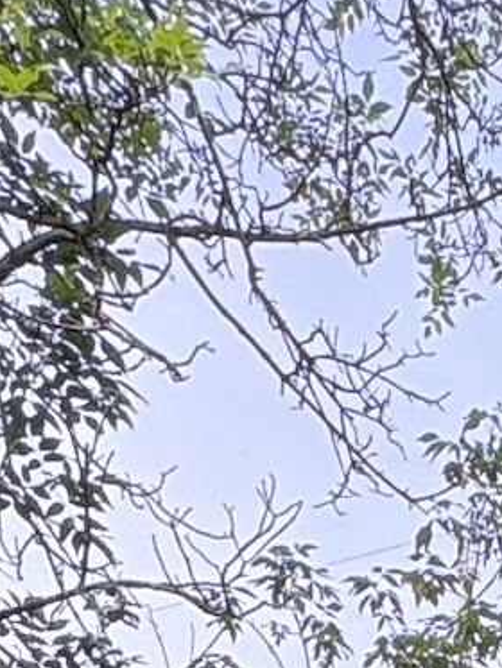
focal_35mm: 96
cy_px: 1735
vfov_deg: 13.2
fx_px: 1855
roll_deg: -1.2
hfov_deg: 13.6
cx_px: 941
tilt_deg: -2.1
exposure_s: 1/297
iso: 64
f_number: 2.2
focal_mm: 2.22
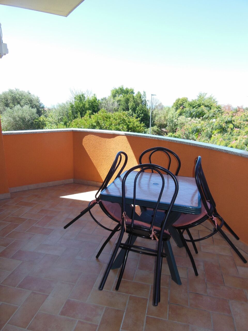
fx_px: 239
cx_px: 124
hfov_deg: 54.9
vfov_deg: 69.4
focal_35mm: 25
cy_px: 166
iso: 125
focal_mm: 4.5
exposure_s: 1/320
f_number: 3.5
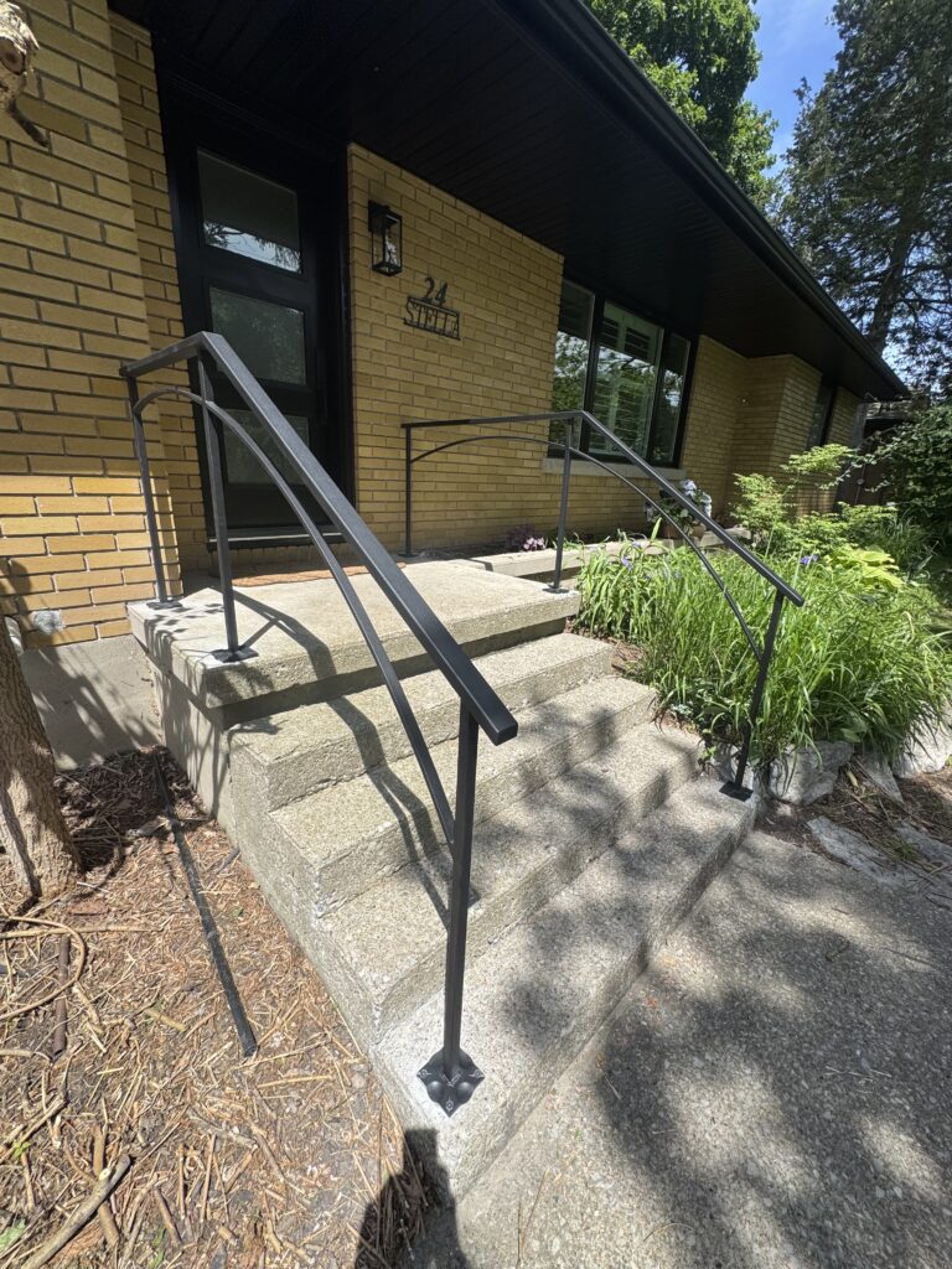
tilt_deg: -16.0
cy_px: 634
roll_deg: -1.8
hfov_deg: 85.7
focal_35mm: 14
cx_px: 476
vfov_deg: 102.1
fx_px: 513
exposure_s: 1/1346
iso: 40
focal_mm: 2.22
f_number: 2.2
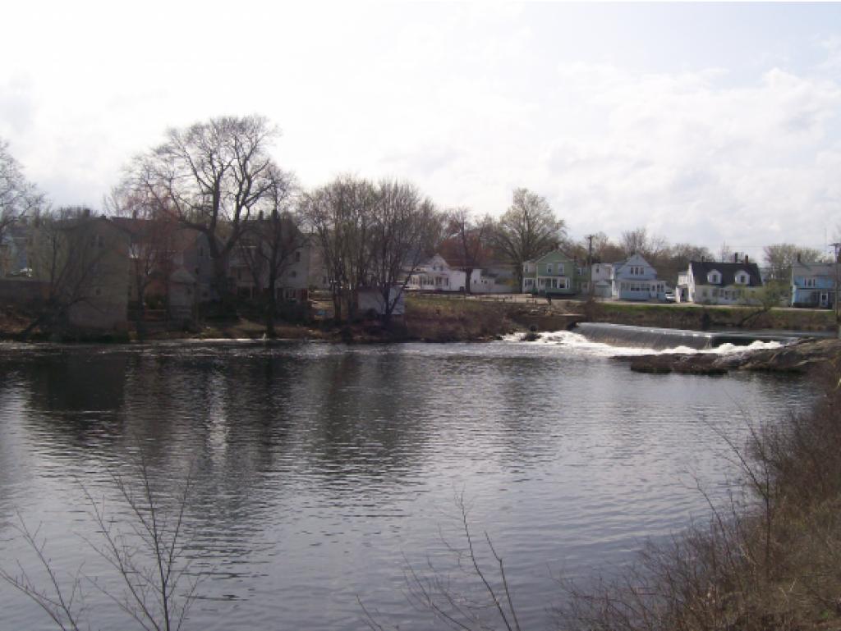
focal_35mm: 36
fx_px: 875
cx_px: 420
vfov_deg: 39.7
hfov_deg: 51.3
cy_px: 316
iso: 80
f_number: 4.8
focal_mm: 6
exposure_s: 1/901
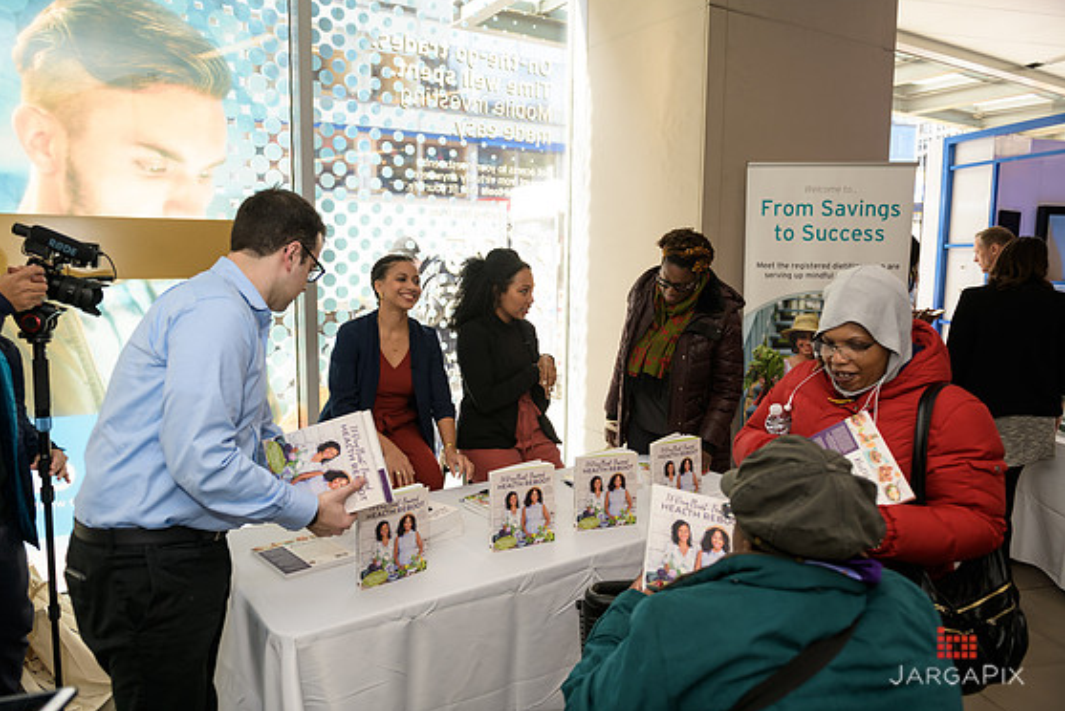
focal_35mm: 25
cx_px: 518
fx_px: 740
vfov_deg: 51.3
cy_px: 356
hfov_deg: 71.5
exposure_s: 1/125
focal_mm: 24
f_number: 3.2
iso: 200
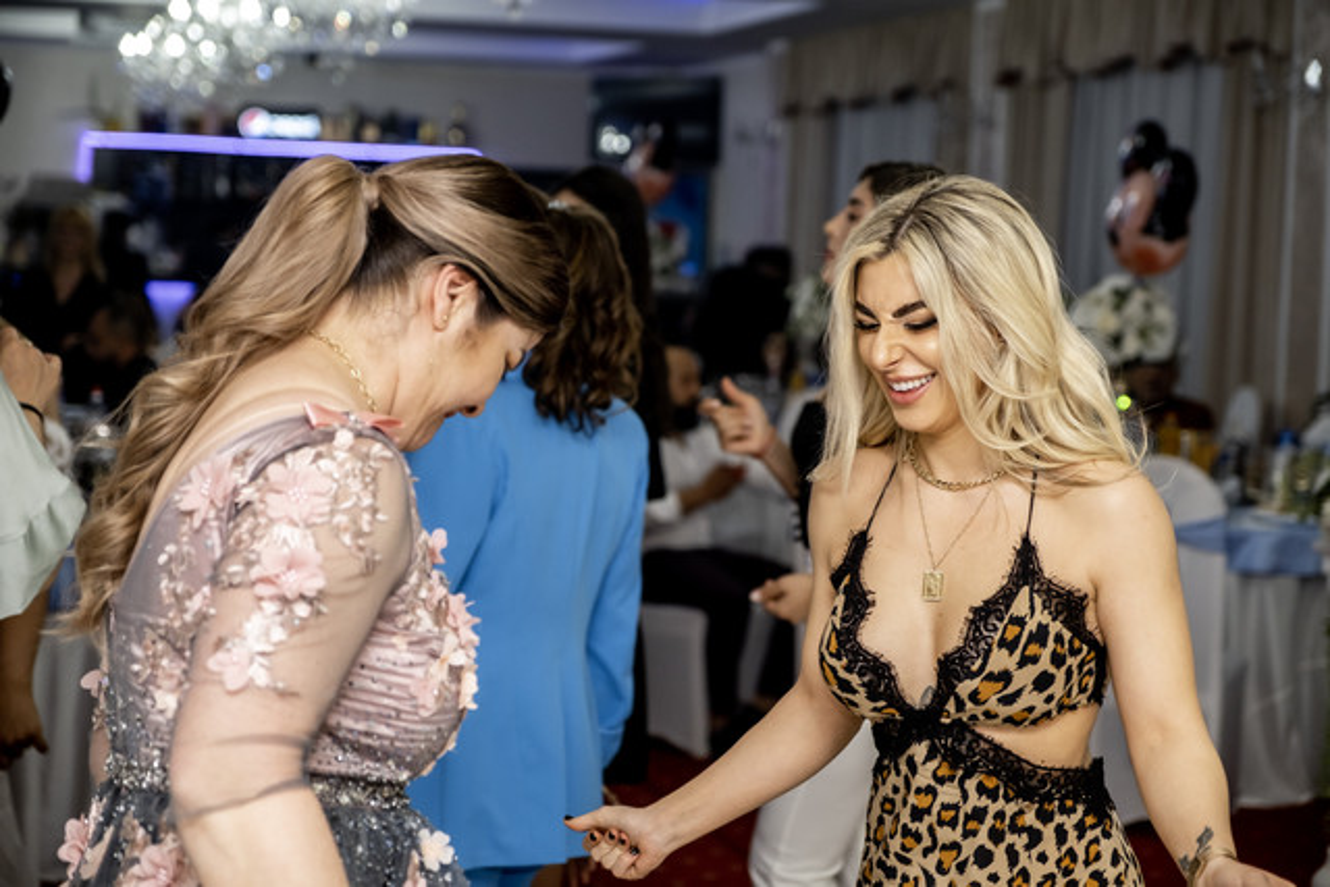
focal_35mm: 83
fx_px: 3067
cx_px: 665
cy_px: 444
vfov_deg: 16.5
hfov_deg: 24.5
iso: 640
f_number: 2.8
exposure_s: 1/160
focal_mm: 55
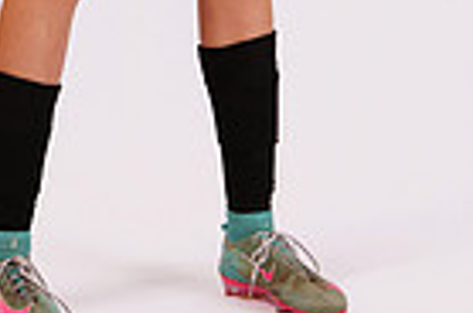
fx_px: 3448
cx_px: 157
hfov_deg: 7.8
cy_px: -422
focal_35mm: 263
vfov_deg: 5.1
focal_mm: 81
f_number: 8
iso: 125
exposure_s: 1/200
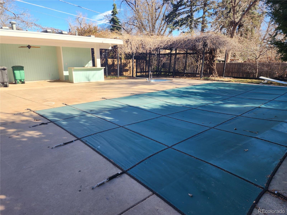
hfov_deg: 73.9
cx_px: 144
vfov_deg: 58.9
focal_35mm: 23
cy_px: 108
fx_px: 191
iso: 12
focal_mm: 6.4
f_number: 1.8
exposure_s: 1/303
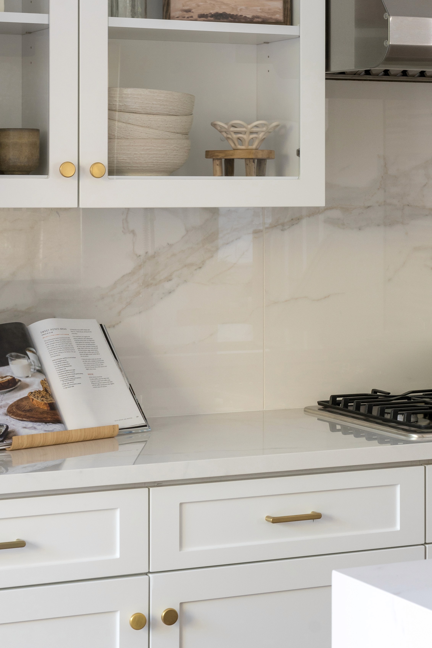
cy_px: 179
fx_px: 1782
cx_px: 394
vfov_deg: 20.5
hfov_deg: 13.7
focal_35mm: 99
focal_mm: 48
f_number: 9
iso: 320
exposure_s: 1/4
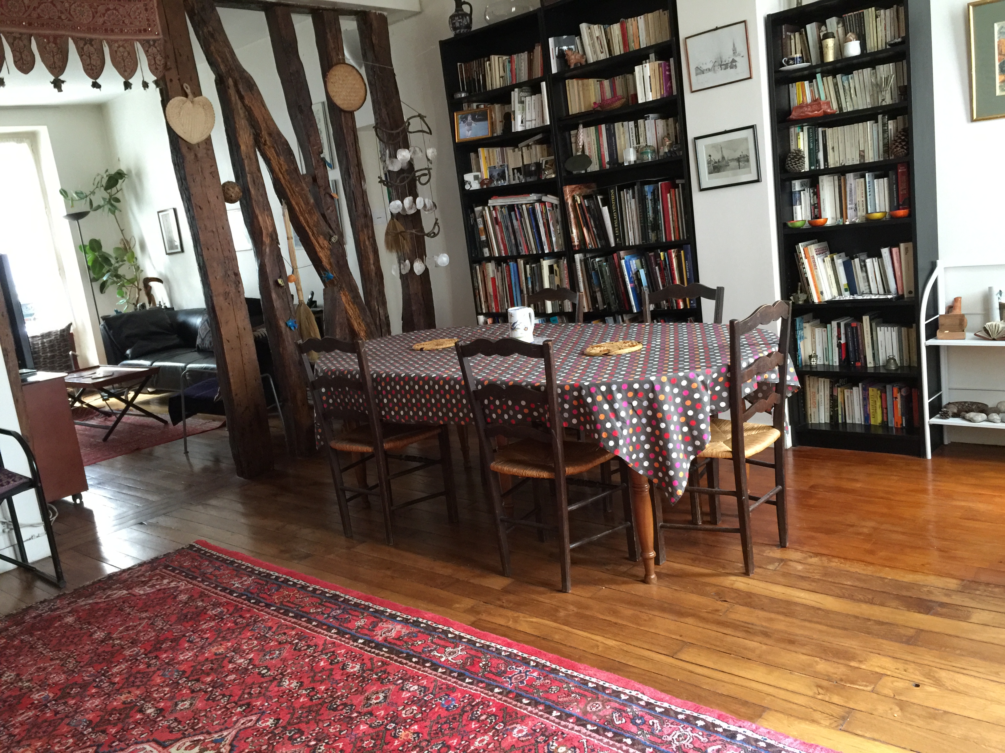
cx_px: 502
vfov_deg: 48.2
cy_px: 376
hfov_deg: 61.7
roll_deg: +6.8
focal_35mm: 29
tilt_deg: -9.1
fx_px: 842
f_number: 2.2
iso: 125
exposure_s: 1/17
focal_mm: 4.15
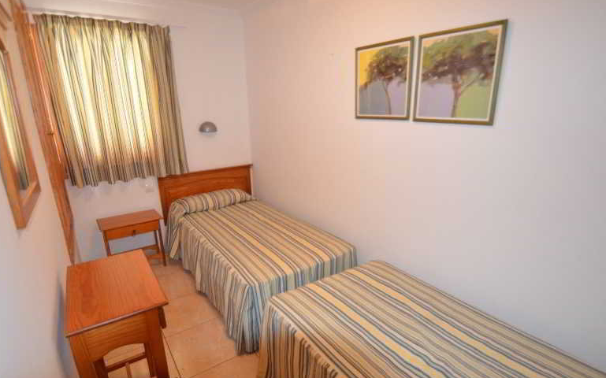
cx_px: 297
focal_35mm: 18
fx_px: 302
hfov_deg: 90.3
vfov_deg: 64.1
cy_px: 199
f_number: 3.5
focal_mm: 11.5
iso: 1600
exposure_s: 1/60
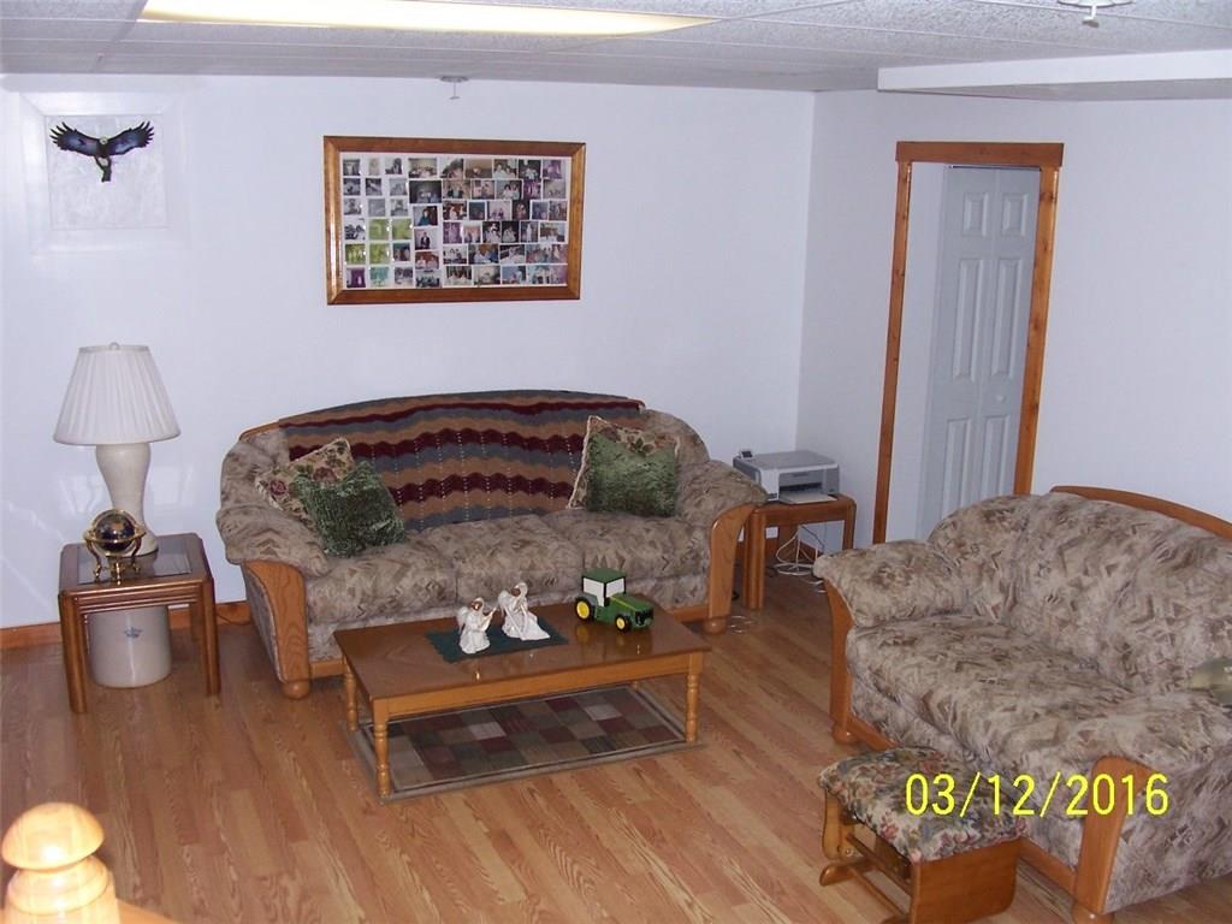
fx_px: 1246
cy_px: 462
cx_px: 616
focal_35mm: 35
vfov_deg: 40.7
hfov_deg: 52.6
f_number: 2.8
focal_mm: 6
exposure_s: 1/60
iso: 140
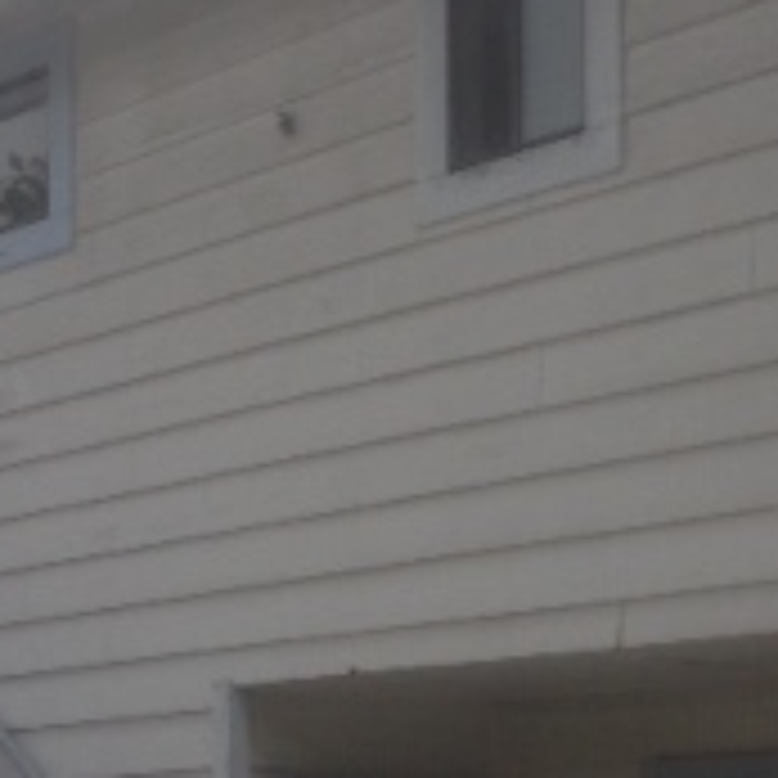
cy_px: 706
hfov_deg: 16.1
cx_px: 306
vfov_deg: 15.9
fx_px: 2746
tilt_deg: +6.0
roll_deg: -0.4
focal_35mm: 108
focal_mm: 4.12
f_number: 2.4
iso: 50
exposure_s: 1/1466
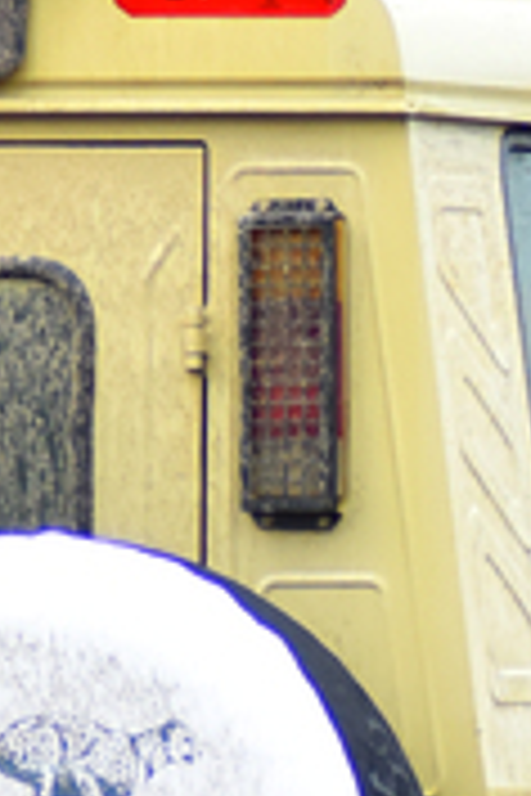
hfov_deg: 1.2
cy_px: 605
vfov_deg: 1.7
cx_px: 675
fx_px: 26305
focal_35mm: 1189
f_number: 5
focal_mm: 140
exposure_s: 1/1250
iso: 800
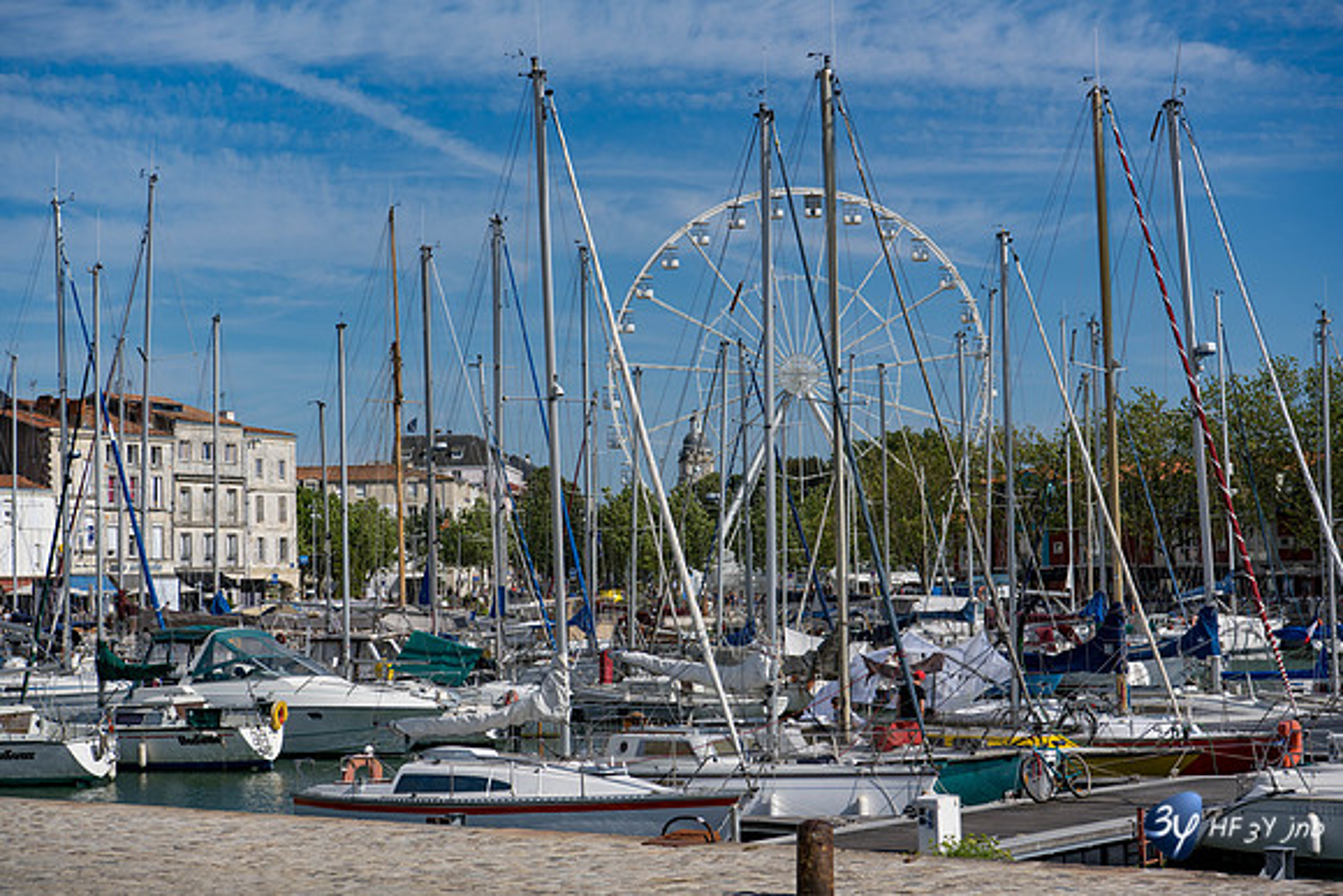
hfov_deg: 28.8
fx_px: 2612
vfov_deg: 19.5
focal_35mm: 70
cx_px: 672
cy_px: 448
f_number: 7.1
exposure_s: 1/800
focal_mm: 70
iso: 64
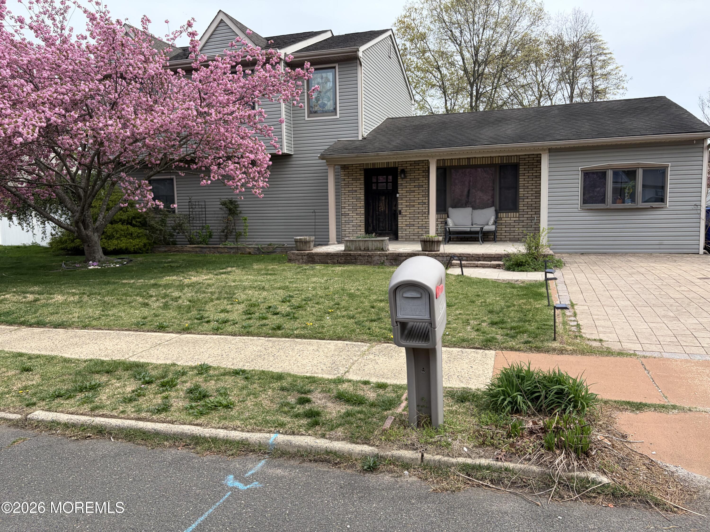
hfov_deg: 67.3
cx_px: 355
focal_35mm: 26
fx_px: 533
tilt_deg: -4.9
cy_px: 266
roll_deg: +1.3
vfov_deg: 53.1
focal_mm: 5.96
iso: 50
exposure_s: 1/2364
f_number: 1.6
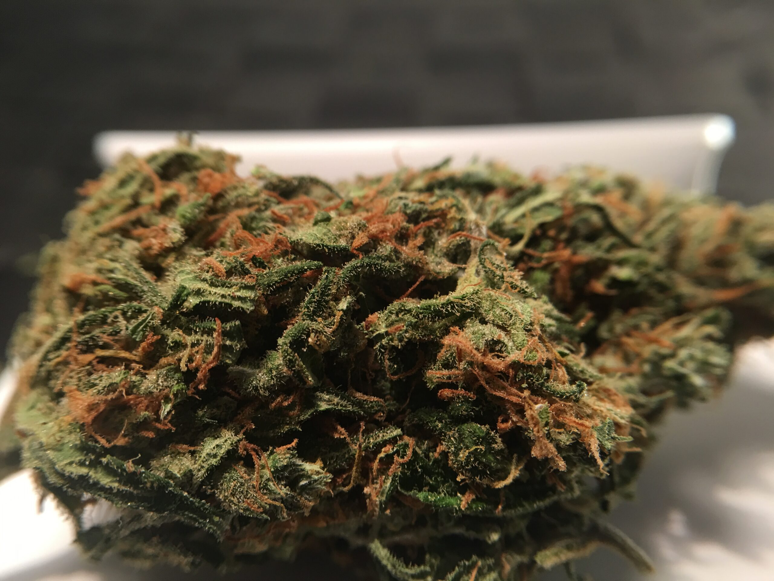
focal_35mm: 29
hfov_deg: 61.7
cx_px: 387
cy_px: 290
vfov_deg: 48.2
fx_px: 648
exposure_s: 1/17
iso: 32
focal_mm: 4.15
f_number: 2.2
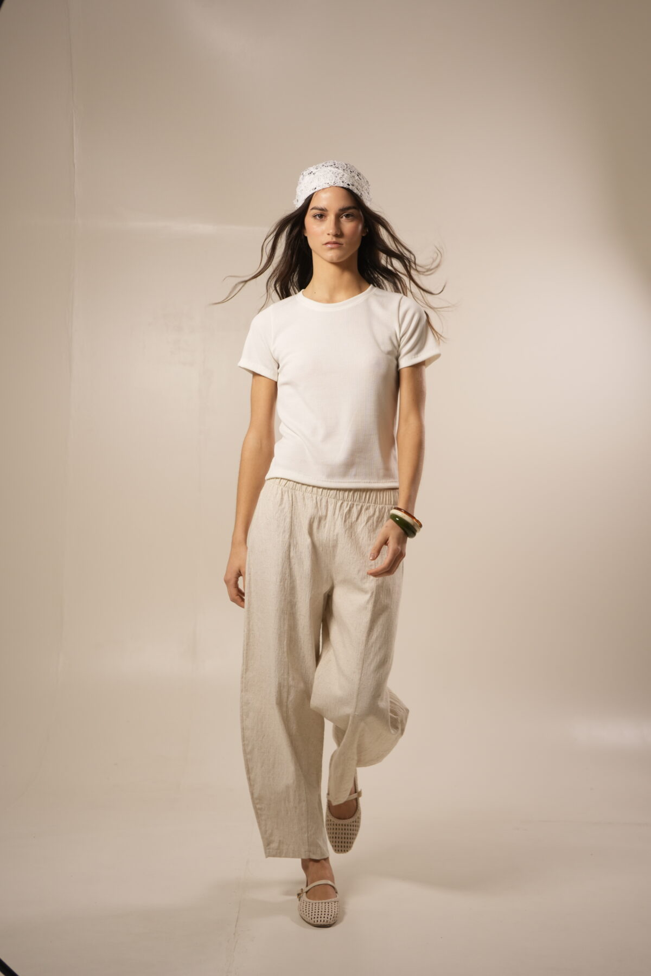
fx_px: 1356
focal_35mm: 50
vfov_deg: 39.6
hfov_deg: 27.0
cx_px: 326
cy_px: 488
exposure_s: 1/100
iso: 400
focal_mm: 50
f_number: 3.2
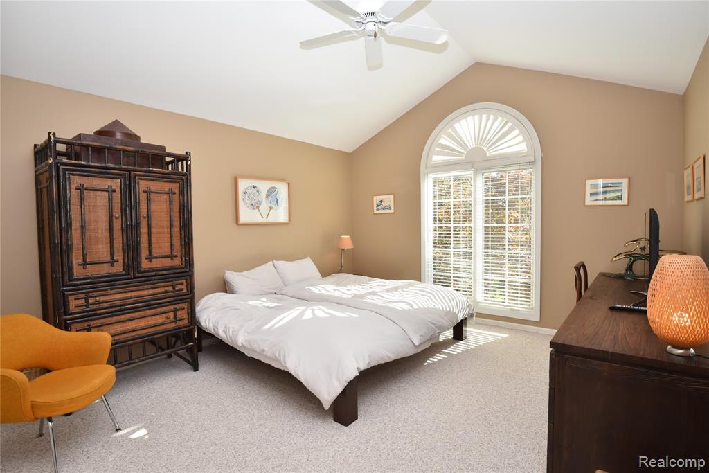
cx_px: 354
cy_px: 236
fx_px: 335
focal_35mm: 17
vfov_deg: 70.5
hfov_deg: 93.3
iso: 800
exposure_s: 1/60
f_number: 13
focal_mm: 17
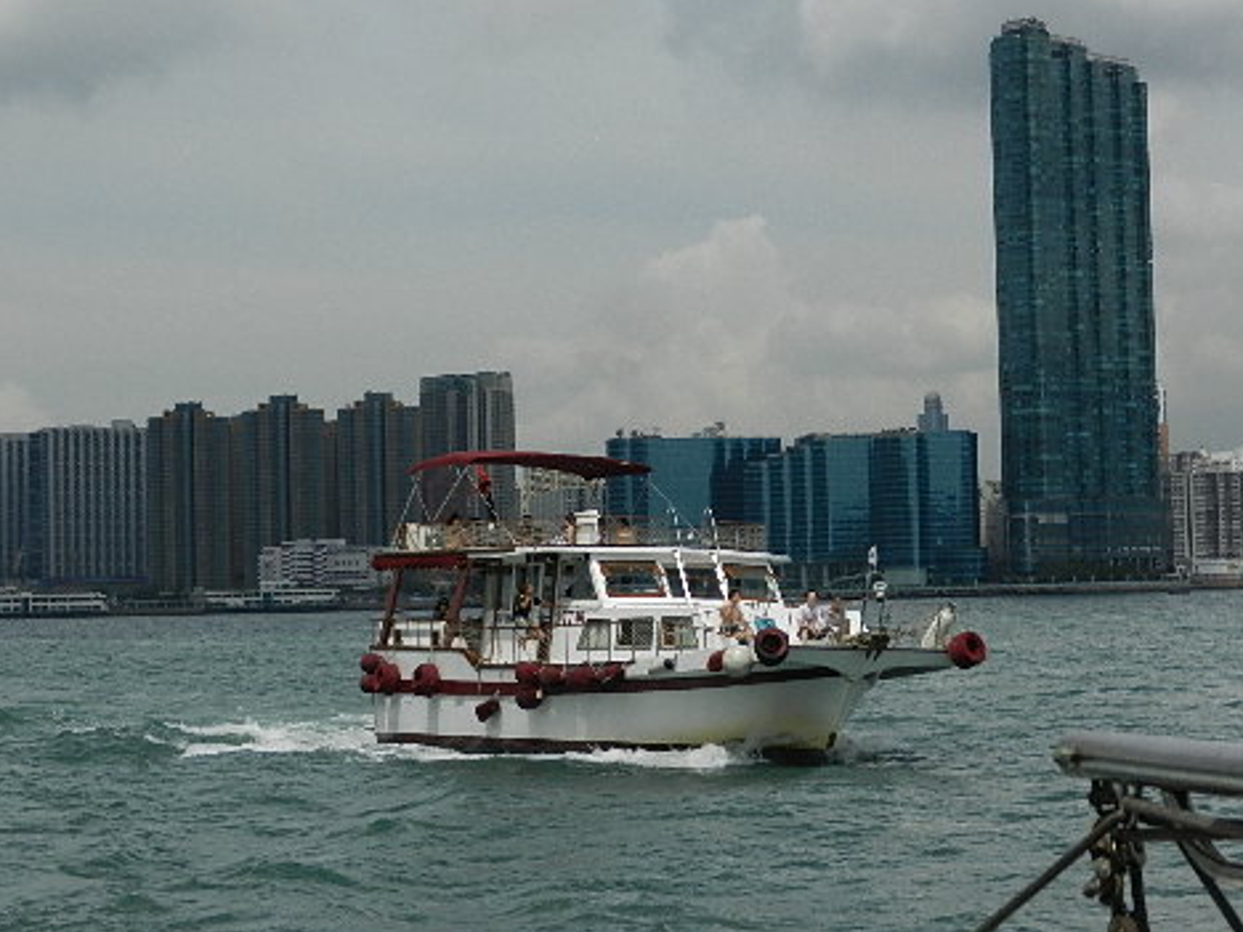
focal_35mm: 93
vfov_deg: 15.9
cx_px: 744
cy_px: 311
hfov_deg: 21.1
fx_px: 3339
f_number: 9.2
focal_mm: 12.3
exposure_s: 1/640
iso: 160
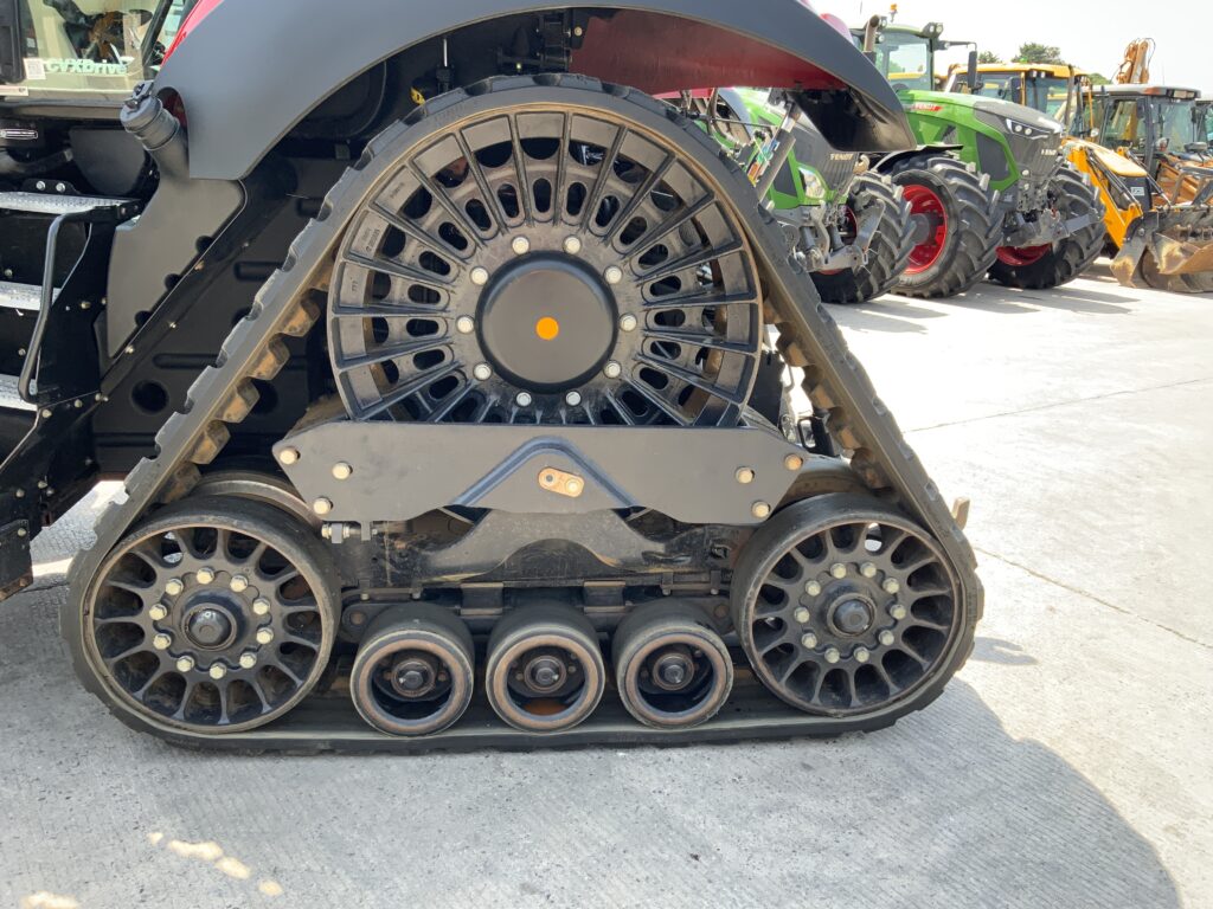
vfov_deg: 48.2
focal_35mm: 29
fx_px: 1016
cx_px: 606
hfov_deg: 61.7
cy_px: 454
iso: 16
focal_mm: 3
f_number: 1.8
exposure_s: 1/194
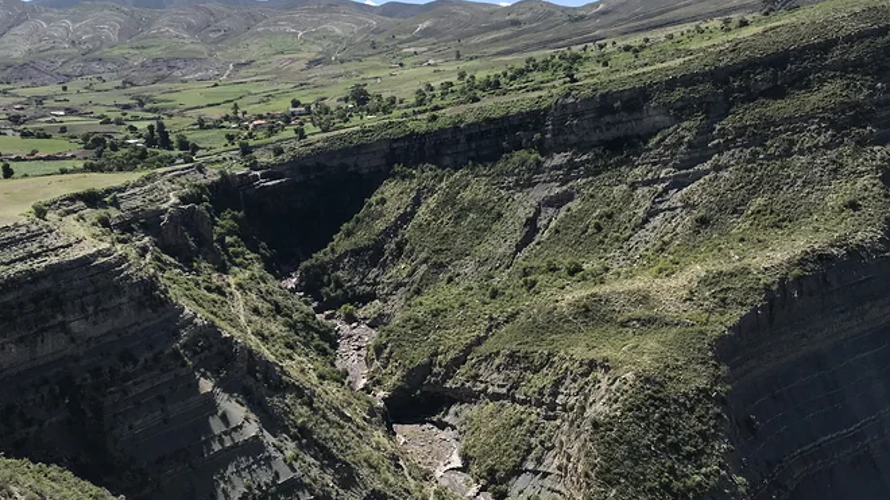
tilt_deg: -10.3
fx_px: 873
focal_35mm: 37
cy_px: 253
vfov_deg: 32.0
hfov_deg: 53.6
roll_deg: +2.2
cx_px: 357
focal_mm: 3.99
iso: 20
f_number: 1.8
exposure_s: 1/1709
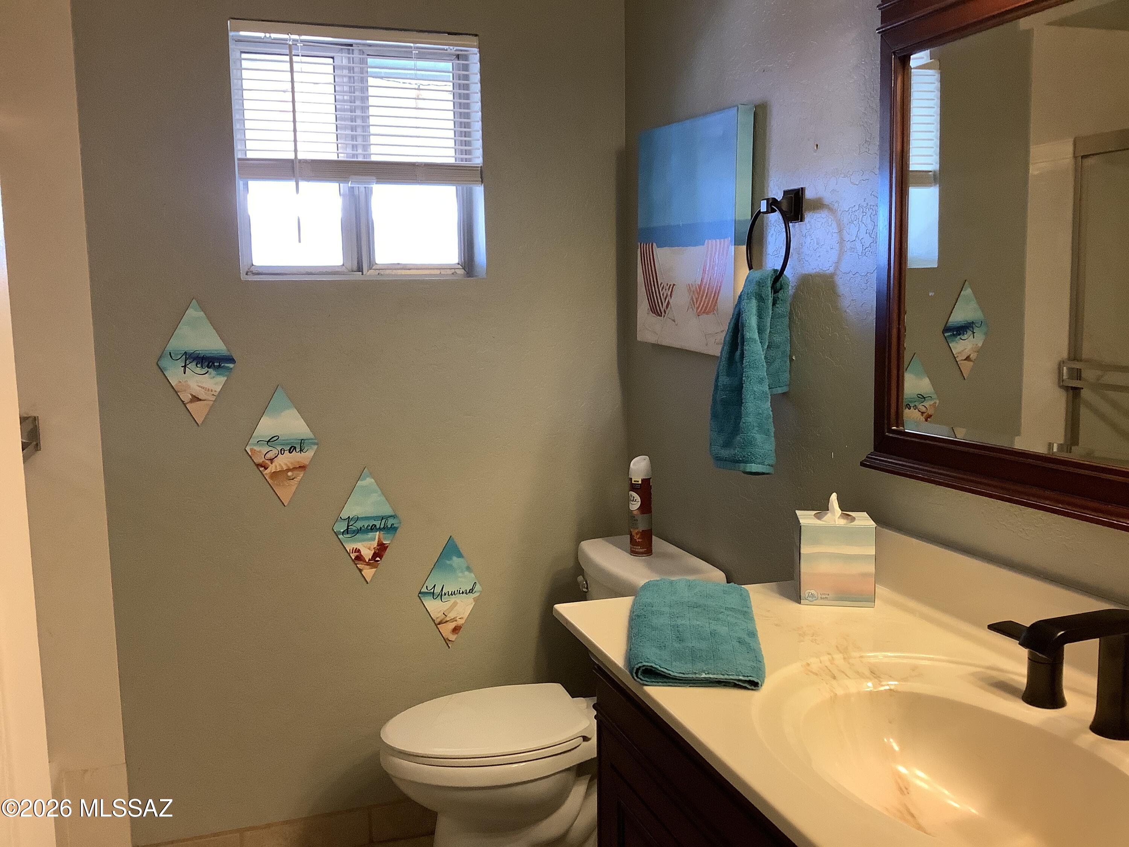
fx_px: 1011
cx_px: 564
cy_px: 424
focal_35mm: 31
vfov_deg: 45.4
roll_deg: +1.2
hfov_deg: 58.4
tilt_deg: -8.6
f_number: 2.4
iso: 320
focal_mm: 3.3
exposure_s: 1/60
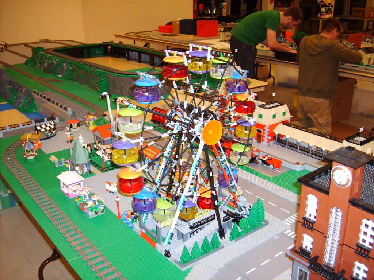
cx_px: 187
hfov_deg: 52.6
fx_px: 378
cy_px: 140
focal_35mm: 35
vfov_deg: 40.7
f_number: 2.8
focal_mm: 5.8
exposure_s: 1/45
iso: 120
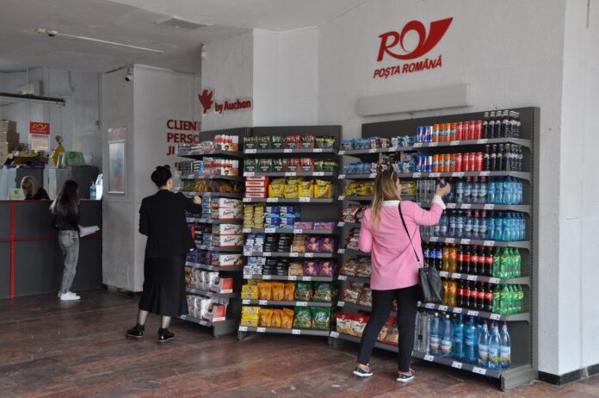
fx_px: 648
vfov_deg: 34.1
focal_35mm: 39
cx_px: 300
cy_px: 199
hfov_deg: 49.6
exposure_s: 1/160
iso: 640
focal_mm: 26
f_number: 6.3
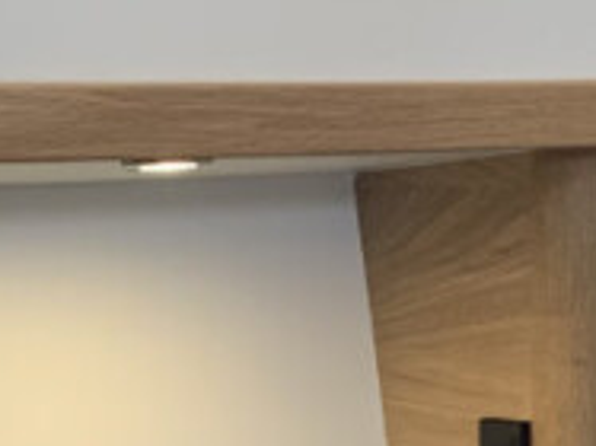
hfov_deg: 14.1
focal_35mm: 139
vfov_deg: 10.4
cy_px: 580
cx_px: 523
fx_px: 2392
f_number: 1.8
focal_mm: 4.2
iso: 200
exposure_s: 1/50
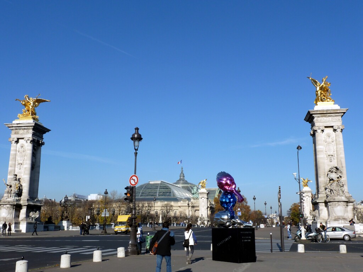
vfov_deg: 38.7
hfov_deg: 50.1
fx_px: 388
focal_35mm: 37
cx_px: 182
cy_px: 136
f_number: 5.6
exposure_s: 1/400
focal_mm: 6.1
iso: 80
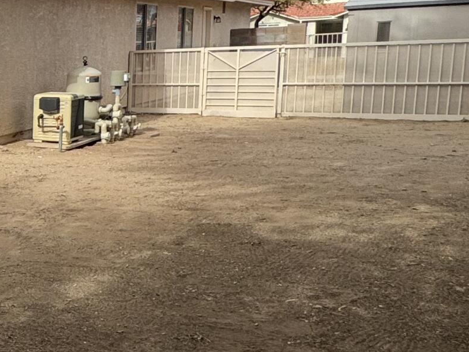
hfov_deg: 24.9
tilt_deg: -6.9
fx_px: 718
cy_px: 149
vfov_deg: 27.5
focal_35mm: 53
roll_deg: +2.1
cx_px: -281
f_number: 2.2
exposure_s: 1/2415
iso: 50
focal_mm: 2.22
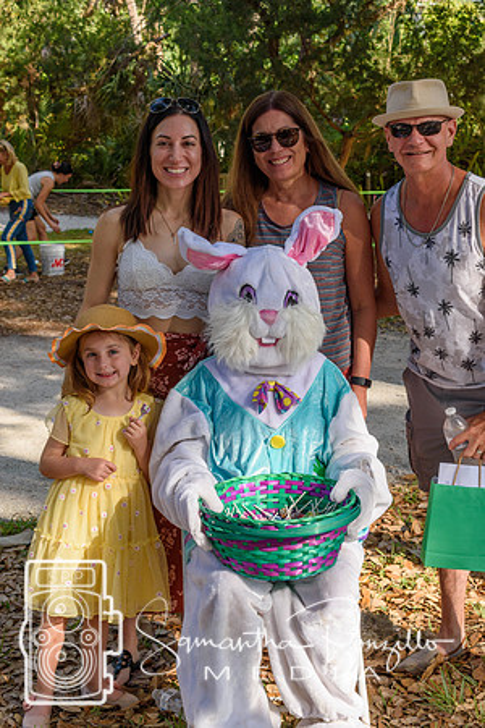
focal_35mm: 57
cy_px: 364
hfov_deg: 23.8
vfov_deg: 35.1
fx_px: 1152
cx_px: 242
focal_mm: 38
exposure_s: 1/320
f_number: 9
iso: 200
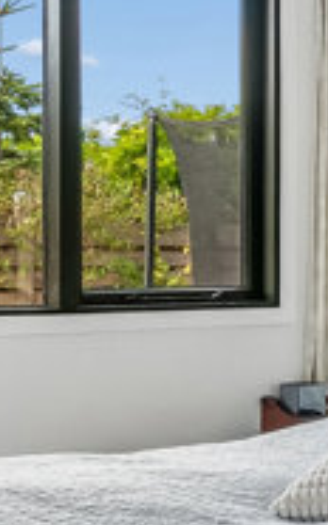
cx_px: 574
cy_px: 247
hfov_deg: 14.6
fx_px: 1132
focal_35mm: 79
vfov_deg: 26.2
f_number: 10
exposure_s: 1/40
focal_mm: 12
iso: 400
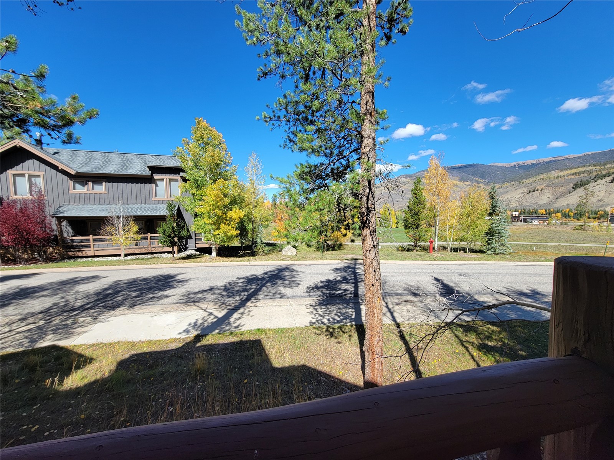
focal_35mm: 13
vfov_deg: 89.9
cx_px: 307
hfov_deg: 106.2
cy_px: 230
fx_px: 231
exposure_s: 1/1019
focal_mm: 2.2
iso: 50
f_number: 2.2
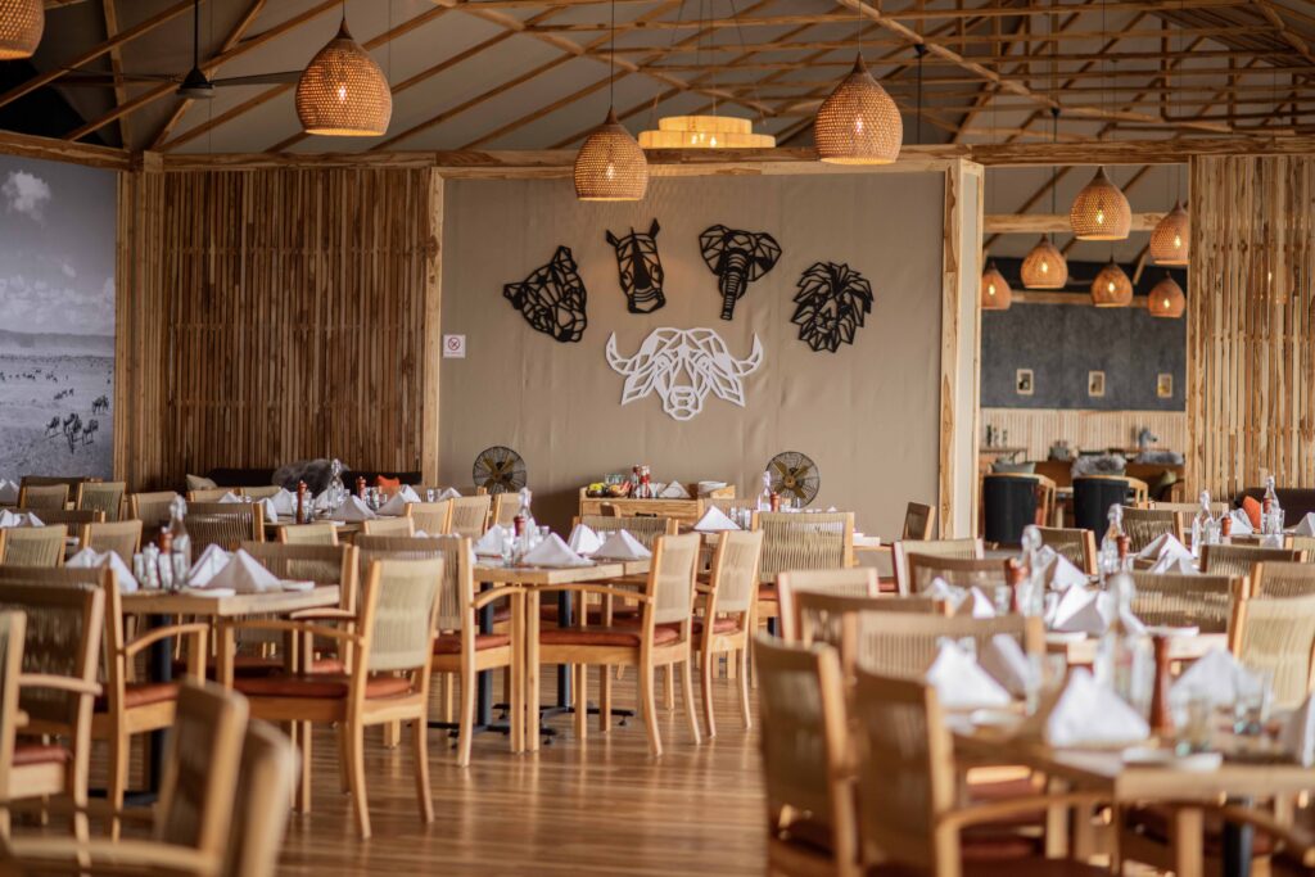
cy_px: 438
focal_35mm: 85
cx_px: 658
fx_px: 3105
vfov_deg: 16.1
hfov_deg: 23.9
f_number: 1.8
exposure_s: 1/200
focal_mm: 85
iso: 250
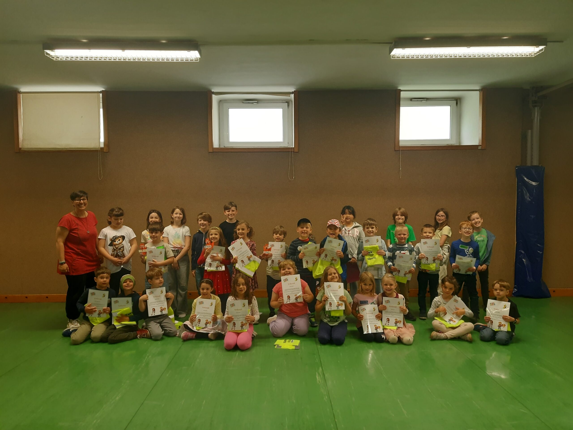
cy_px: 215
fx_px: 397
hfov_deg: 71.6
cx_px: 286
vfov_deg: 56.8
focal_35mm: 24
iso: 320
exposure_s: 1/50
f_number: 1.8
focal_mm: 5.23
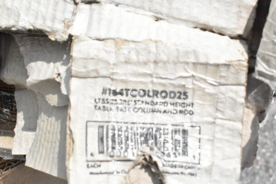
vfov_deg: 25.8
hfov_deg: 37.8
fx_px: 403
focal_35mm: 52
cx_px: 138
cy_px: 92
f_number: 16
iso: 1600
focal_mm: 35
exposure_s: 1/1000
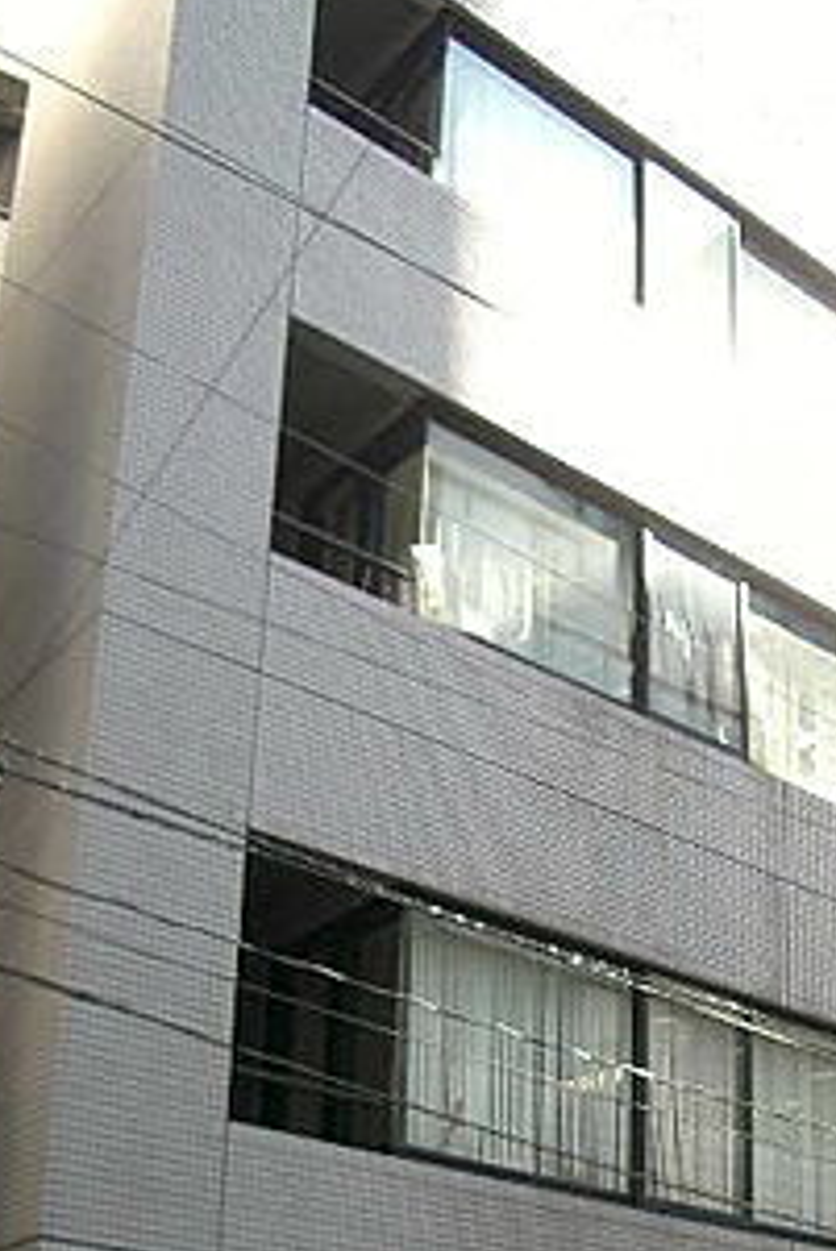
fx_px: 2018
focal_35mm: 58
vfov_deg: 33.7
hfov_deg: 23.3
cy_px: 943
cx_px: 553
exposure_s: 1/100
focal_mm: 5.8
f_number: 2.6
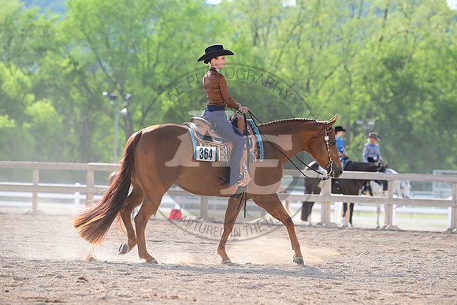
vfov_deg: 6.9
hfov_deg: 10.3
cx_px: 228
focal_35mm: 200
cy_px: 152
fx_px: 2539
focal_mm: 200
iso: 1000
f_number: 5
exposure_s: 1/2000
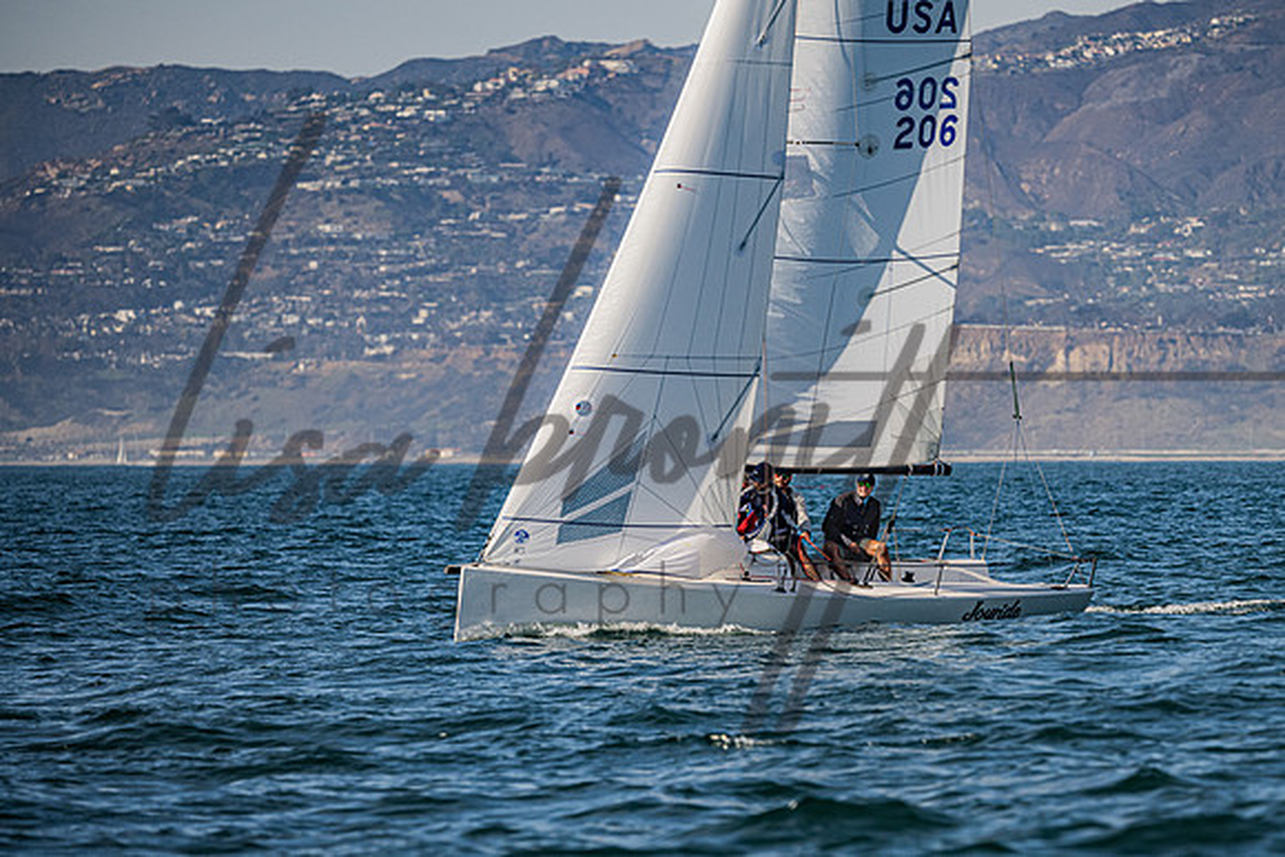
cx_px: 832
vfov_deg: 4.2
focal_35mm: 325
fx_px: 11613
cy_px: 563
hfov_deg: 6.3
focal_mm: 240
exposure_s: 1/3200
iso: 320
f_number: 5.6
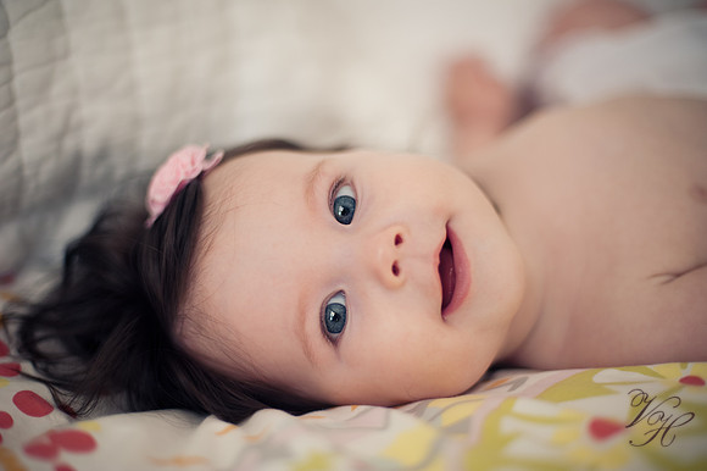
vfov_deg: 27.0
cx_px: 354
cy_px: 236
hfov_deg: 39.6
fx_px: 981
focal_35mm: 50
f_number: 1.4
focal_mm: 50
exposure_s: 1/125
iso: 200
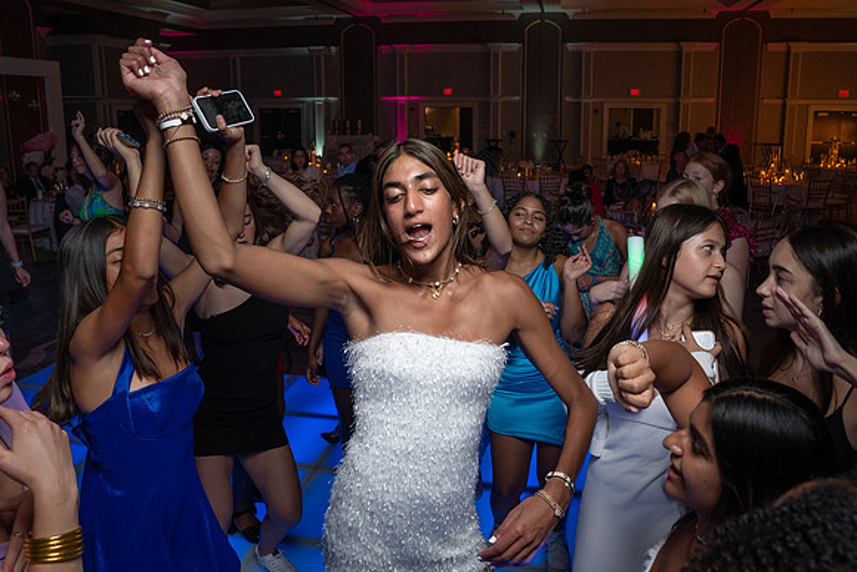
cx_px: 446
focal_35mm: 29
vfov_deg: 44.2
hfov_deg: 62.8
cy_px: 244
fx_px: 701
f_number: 5.6
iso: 2000
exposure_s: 1/200
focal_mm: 25
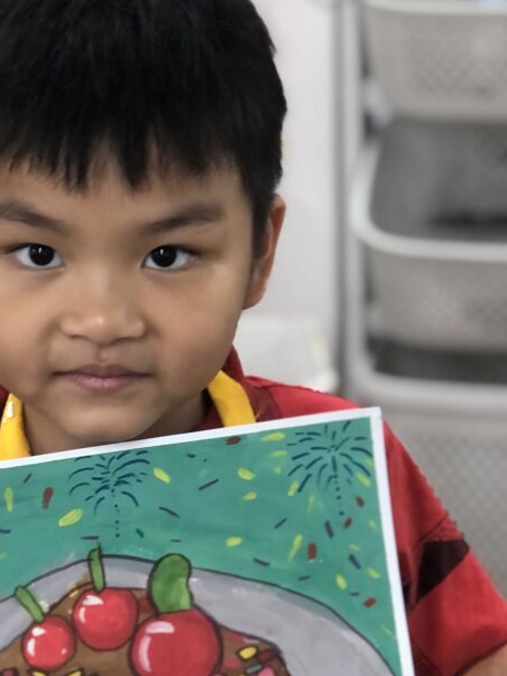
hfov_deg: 11.8
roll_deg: +2.7
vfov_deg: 15.7
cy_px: 505
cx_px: 185
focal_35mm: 125
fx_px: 2441
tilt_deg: -22.2
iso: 100
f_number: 2.8
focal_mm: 6.6
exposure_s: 1/33
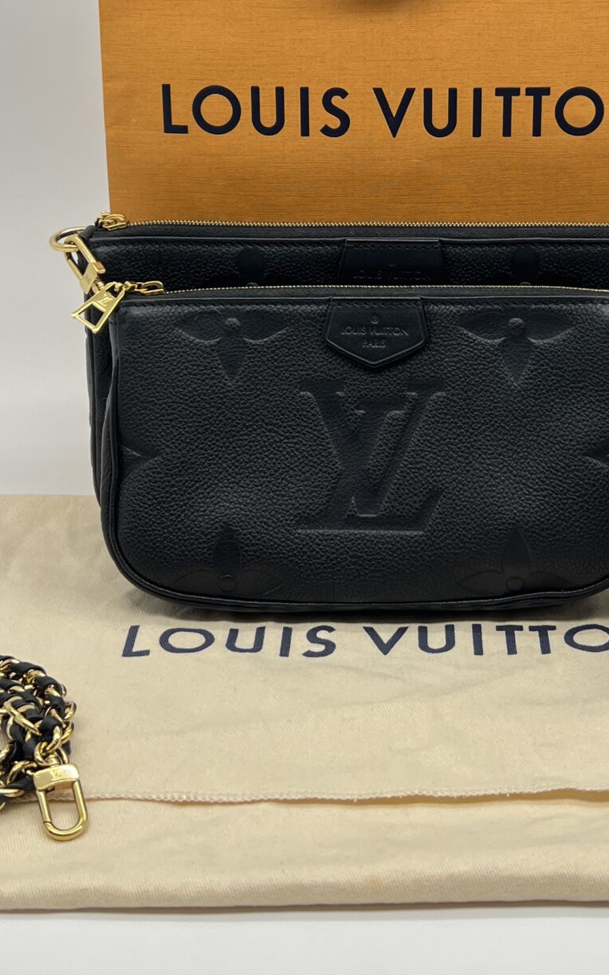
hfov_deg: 22.3
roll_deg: +0.1
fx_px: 1540
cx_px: 409
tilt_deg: -15.9
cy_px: 245
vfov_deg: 34.4
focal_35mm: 58
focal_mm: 5.7
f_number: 1.5
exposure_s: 1/108
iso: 32
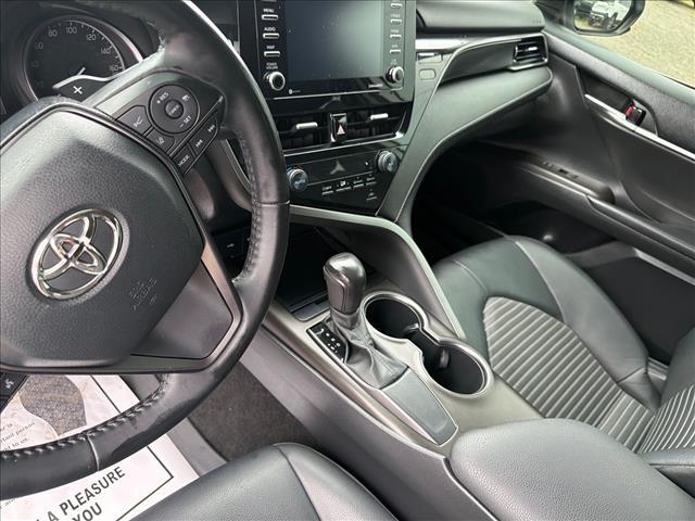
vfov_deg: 56.8
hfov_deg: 71.6
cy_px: 260
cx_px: 348
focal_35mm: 24
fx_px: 482
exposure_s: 1/135
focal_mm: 6.76
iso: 200
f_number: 1.78
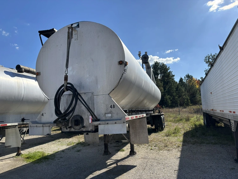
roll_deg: +3.2
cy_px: 90
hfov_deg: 67.3
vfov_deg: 53.1
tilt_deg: +6.6
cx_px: 119
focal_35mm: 26
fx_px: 179
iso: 50
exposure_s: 1/3413
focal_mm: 5.96
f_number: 1.6
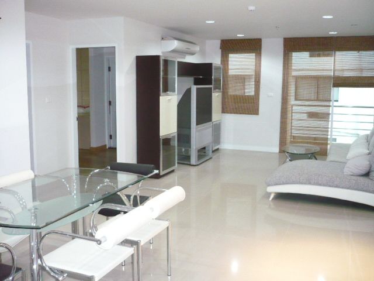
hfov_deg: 52.6
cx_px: 187
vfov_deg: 40.7
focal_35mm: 35
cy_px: 140
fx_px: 378
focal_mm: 5.8
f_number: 2.8
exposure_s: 1/30
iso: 640
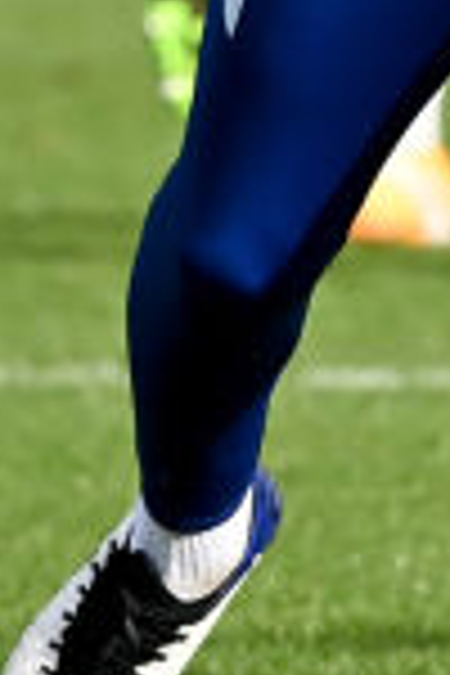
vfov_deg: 0.8
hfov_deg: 0.5
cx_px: 1188
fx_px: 51109
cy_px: -394
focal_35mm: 2726
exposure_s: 1/2000
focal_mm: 400
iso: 400
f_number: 5.6
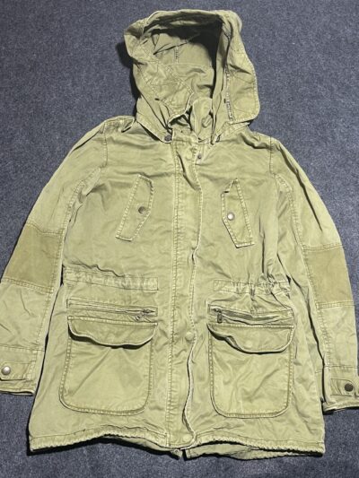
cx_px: 180
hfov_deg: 53.1
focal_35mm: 26
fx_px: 359
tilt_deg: -64.3
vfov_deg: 67.3
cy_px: 239
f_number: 1.6
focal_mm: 4.2
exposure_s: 1/50
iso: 100
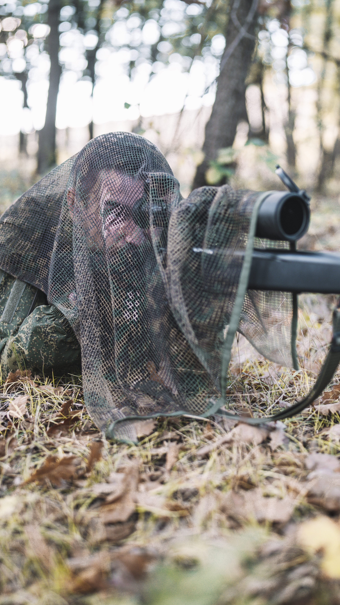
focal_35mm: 56
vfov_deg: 37.2
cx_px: 226
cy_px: 307
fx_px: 898
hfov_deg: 21.4
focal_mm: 35
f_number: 1.4
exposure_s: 1/160
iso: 200
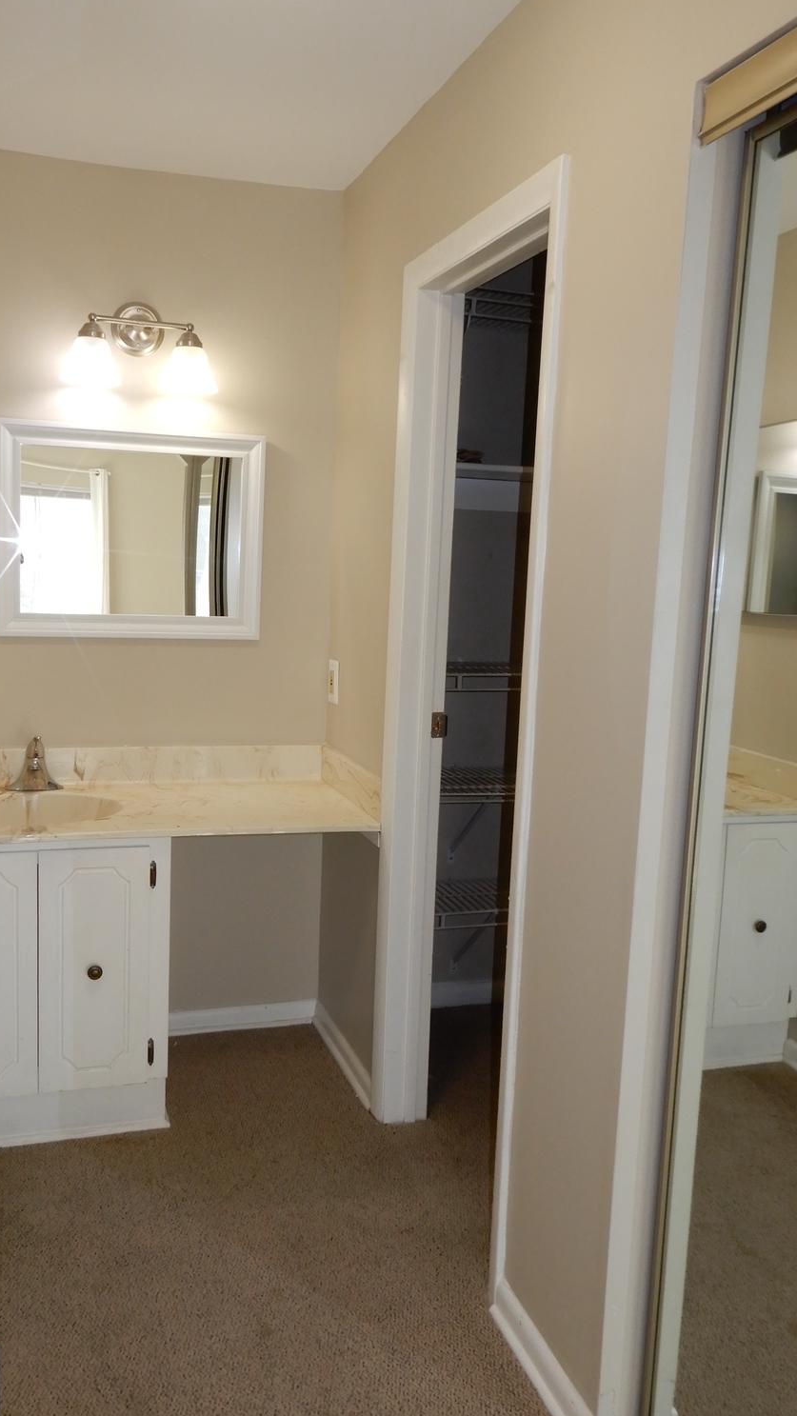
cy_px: 693
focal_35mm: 27
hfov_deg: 42.7
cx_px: 309
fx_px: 1014
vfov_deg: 69.8
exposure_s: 1/30
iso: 200
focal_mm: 4.3
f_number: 5.6
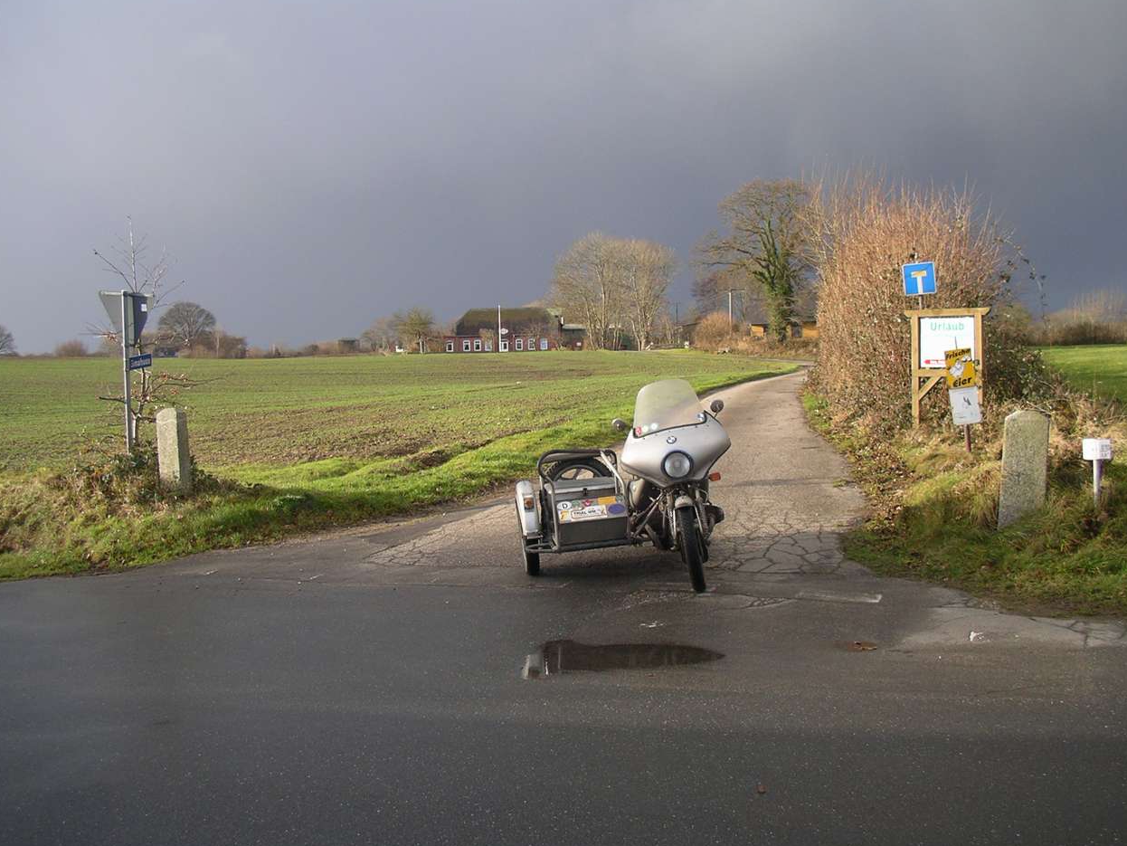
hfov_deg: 49.0
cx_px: 573
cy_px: 423
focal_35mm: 38
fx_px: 1237
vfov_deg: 37.7
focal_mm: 5.7
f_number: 2.8
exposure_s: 1/250
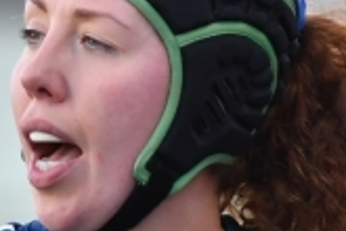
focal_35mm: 2525
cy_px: 406
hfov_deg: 0.8
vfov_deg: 0.5
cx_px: 134
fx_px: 24266
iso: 720
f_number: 4
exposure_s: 1/800
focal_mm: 260
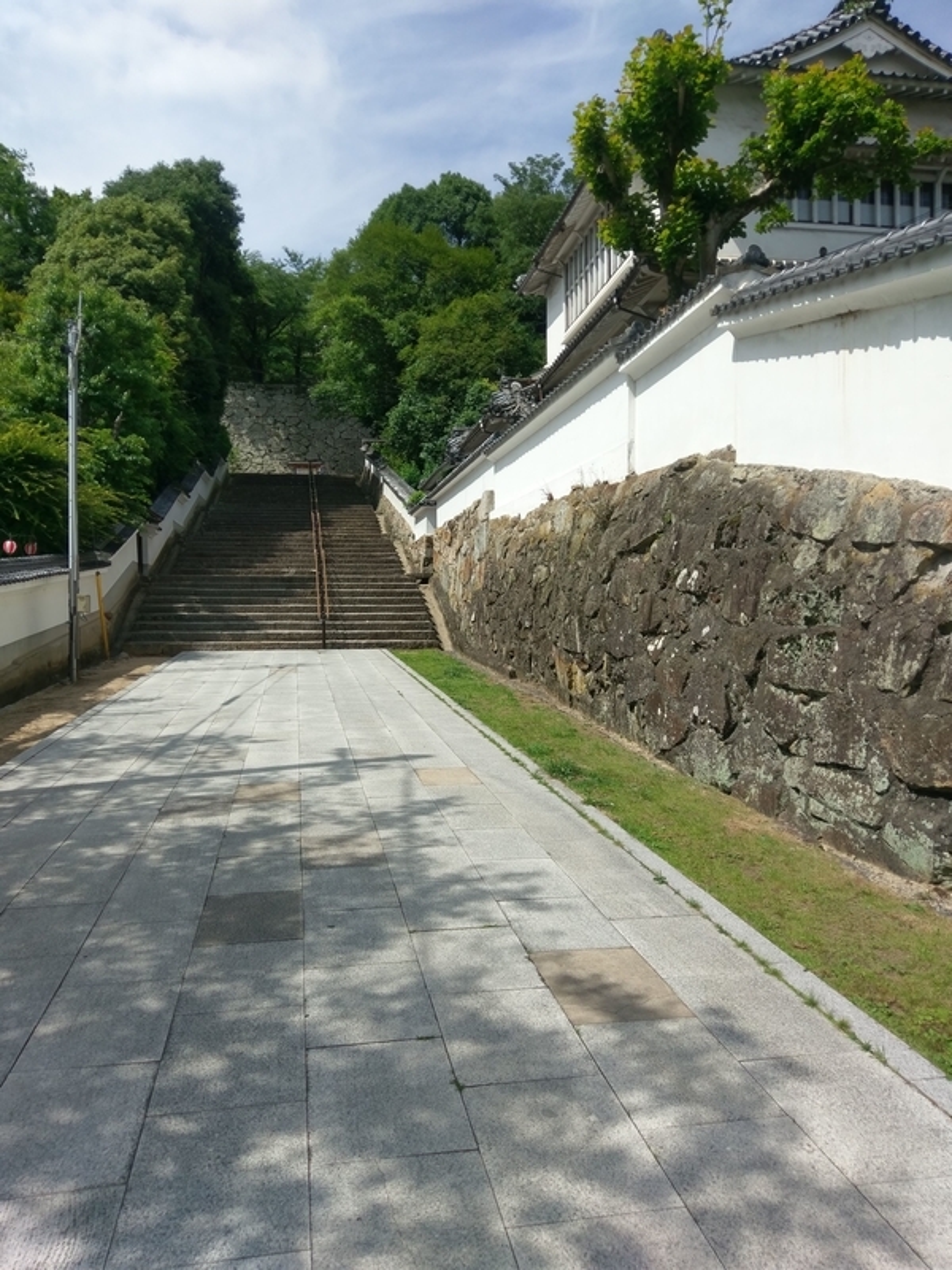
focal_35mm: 26
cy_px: 635
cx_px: 476
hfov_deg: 53.1
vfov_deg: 67.3
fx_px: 953
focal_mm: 4.58
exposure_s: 1/3692
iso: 125
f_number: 1.8
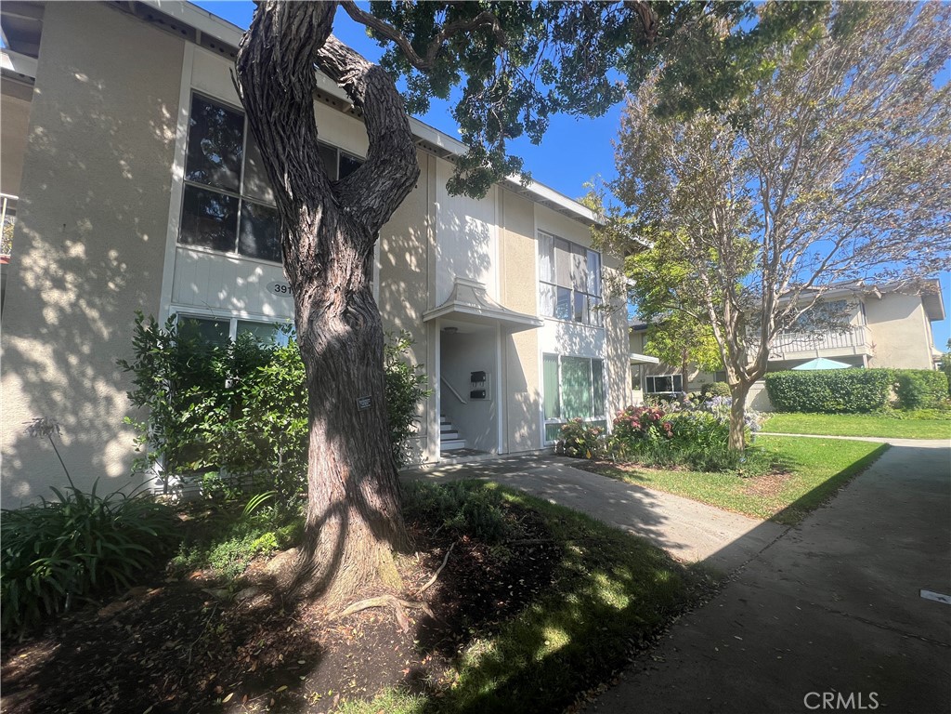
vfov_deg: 89.9
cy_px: 357
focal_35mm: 13
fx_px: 357
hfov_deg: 106.2
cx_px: 476
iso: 32
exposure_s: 1/598
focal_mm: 1.57
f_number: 1.8
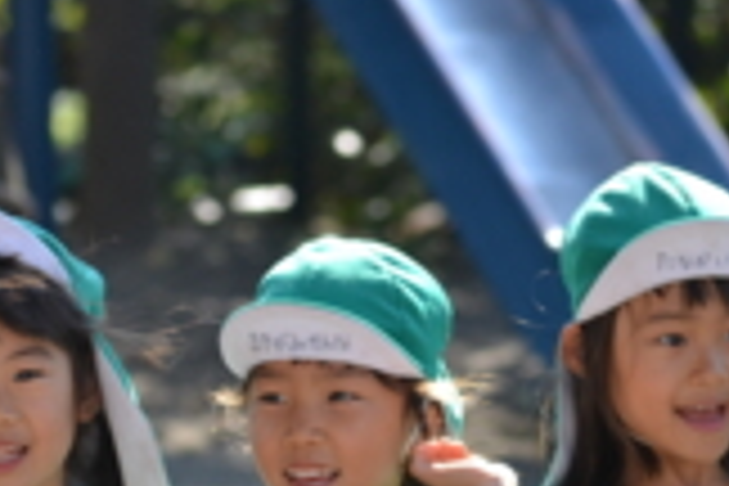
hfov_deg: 3.8
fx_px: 10878
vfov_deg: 2.6
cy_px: 448
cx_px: 392
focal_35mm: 537
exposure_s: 1/500
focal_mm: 145
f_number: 5.3
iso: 400
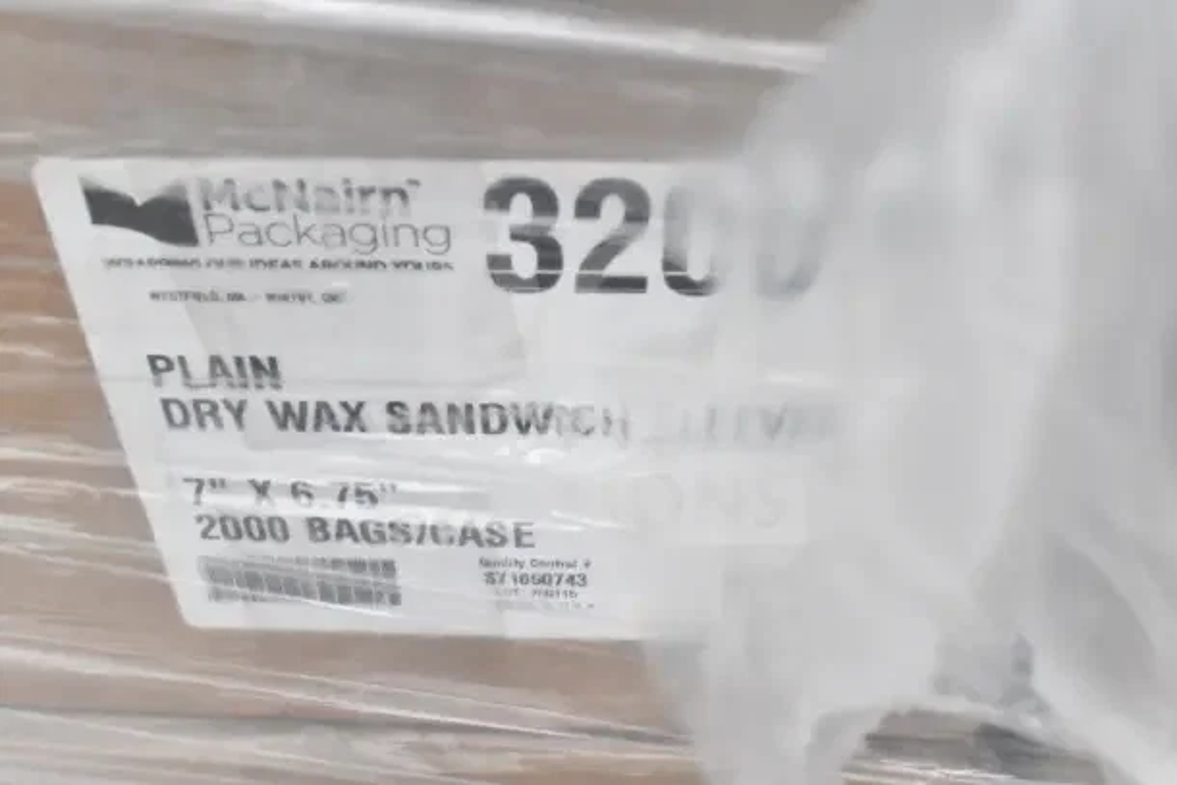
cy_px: 392
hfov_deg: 49.5
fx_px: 1275
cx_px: 588
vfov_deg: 34.2
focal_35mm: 39
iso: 6400
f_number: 14
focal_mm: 26
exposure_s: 1/1250
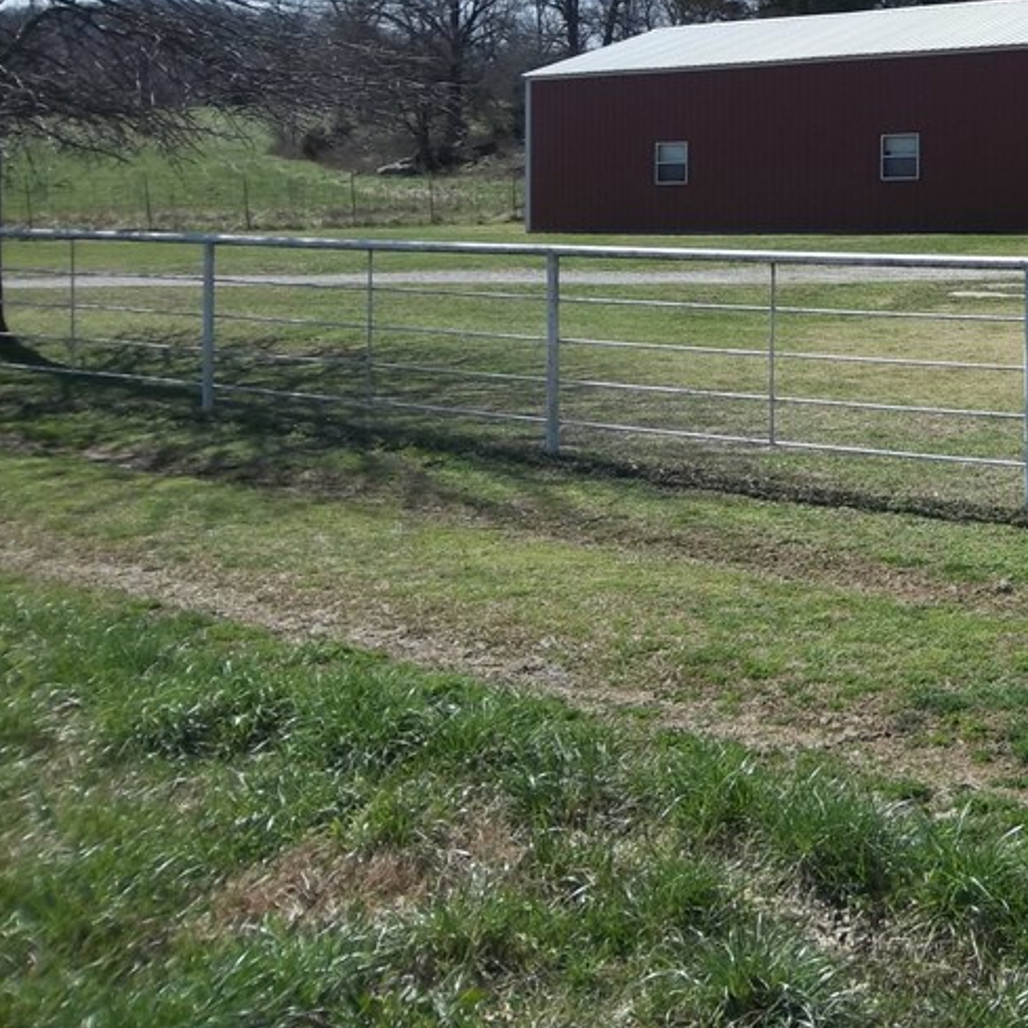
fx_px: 1680
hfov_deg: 32.3
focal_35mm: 50
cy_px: 271
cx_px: 929
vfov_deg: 33.4
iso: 80
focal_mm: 4.9
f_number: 8.9
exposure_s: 1/200
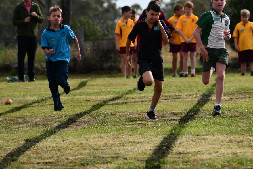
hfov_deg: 2.5
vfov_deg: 1.7
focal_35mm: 828
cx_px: 175
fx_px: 5820
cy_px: 23
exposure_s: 1/500
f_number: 8
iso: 200
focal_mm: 300
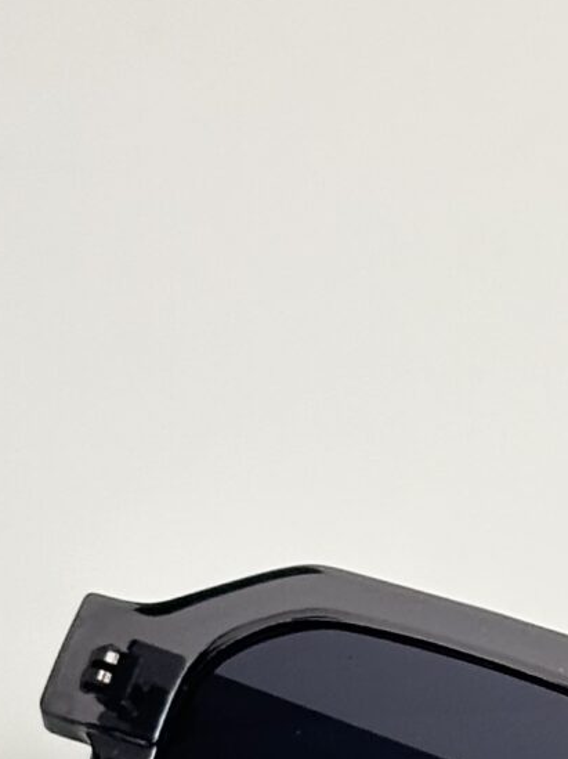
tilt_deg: -53.4
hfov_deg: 6.6
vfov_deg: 8.7
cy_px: 986
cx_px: 778
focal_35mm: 224
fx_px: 4906
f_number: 1.78
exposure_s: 1/50
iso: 50
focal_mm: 6.86
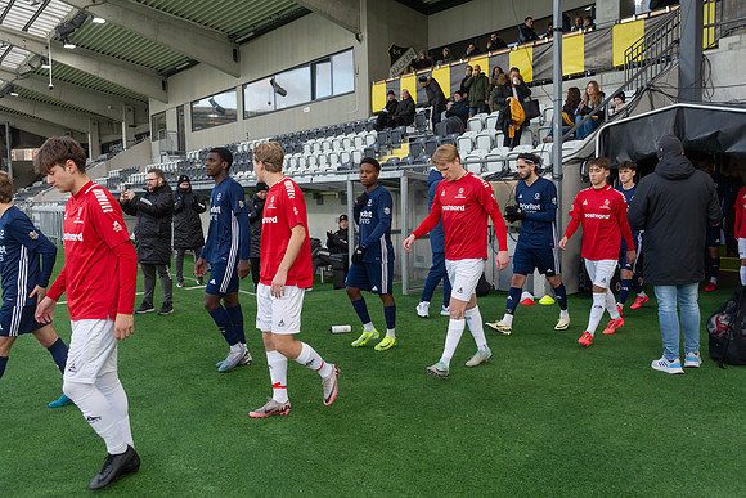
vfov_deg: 42.3
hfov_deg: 60.3
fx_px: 643
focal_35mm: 31
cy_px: 249
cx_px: 373
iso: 1100
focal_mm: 31
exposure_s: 1/400
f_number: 5
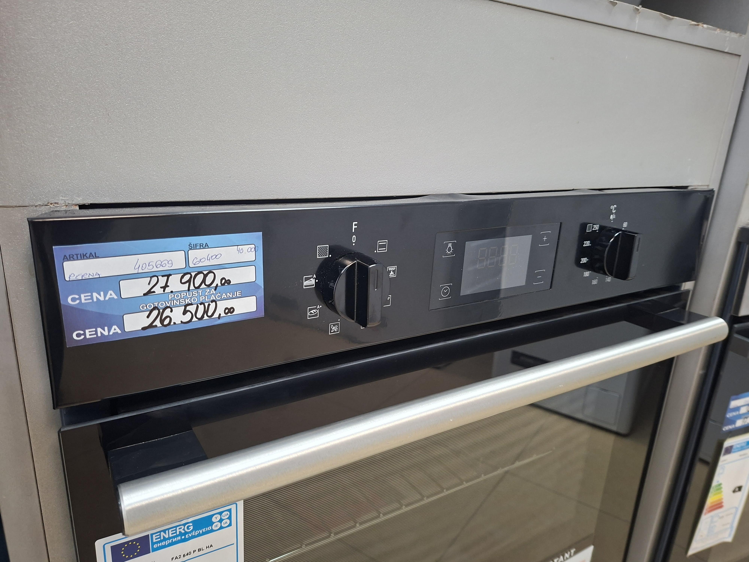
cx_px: 374
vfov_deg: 58.9
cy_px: 281
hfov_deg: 73.9
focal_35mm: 23
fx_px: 498
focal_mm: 5.54
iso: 320
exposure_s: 1/50
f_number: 1.8
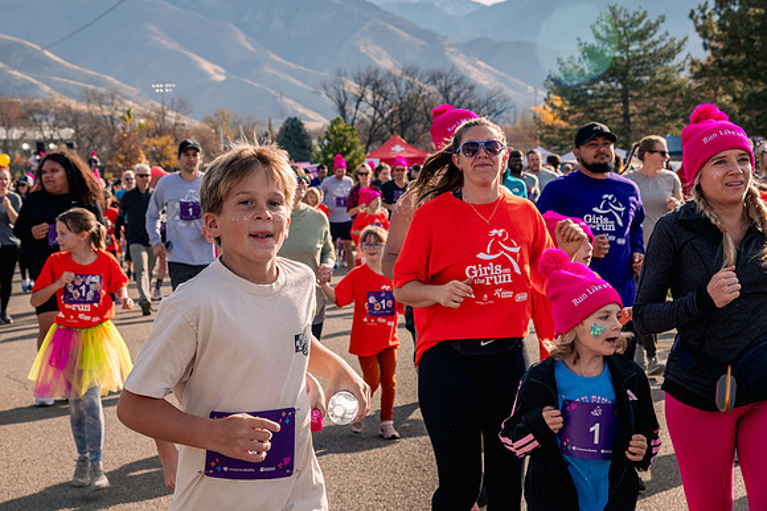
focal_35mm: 80
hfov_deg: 25.5
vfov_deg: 17.1
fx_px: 1696
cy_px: 228
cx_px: 344
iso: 800
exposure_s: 1/1000
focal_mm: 70
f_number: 10
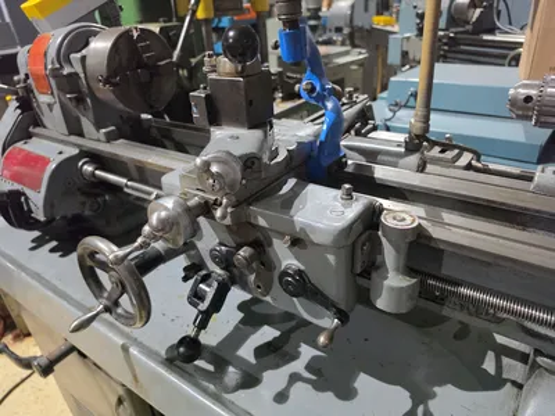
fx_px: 369
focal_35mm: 23
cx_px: 278
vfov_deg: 58.9
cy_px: 208
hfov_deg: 73.9
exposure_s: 1/120
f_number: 1.4
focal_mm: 6.5
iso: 1250
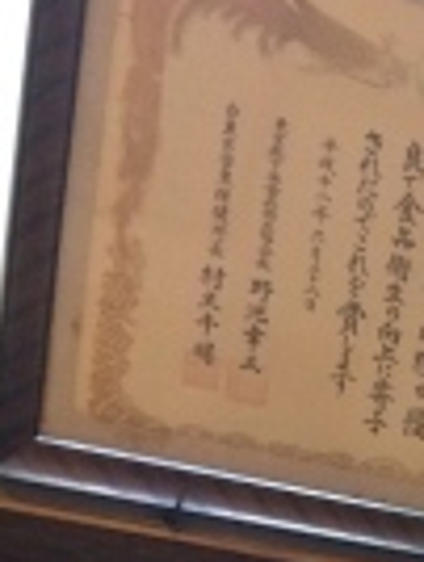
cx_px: 720
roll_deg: +3.5
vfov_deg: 15.9
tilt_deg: +9.4
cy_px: 952
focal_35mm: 108
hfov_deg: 12.7
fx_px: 1758
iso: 320
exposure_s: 1/30
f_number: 2.2
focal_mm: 4.15
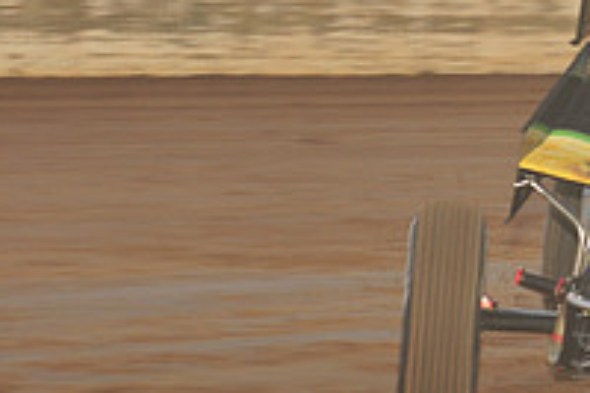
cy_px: 86
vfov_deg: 3.3
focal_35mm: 421
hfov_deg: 4.9
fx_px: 6894
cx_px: 746
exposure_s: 1/320
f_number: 6.3
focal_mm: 145
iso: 800
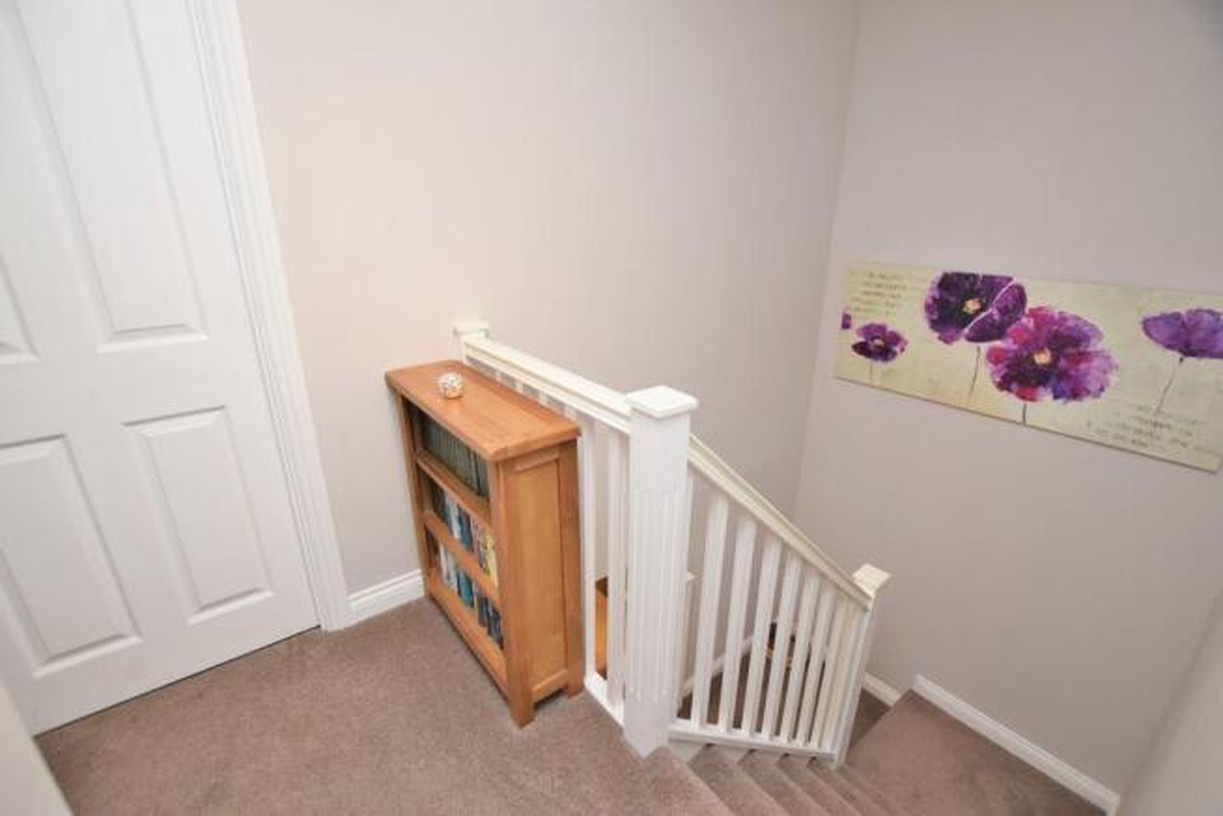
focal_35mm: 15
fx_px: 510
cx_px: 612
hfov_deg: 100.4
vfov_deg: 77.4
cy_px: 408
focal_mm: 10
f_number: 3.5
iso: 1250
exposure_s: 1/60
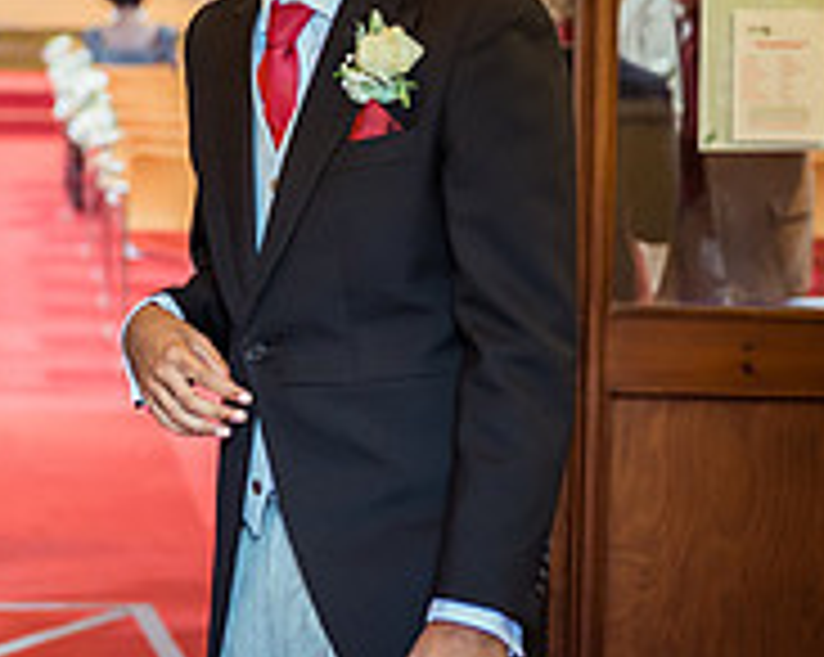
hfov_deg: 12.4
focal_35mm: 149
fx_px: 3630
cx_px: -378
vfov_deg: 10.3
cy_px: 68
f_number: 2.5
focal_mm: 50
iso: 2000
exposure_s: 1/200
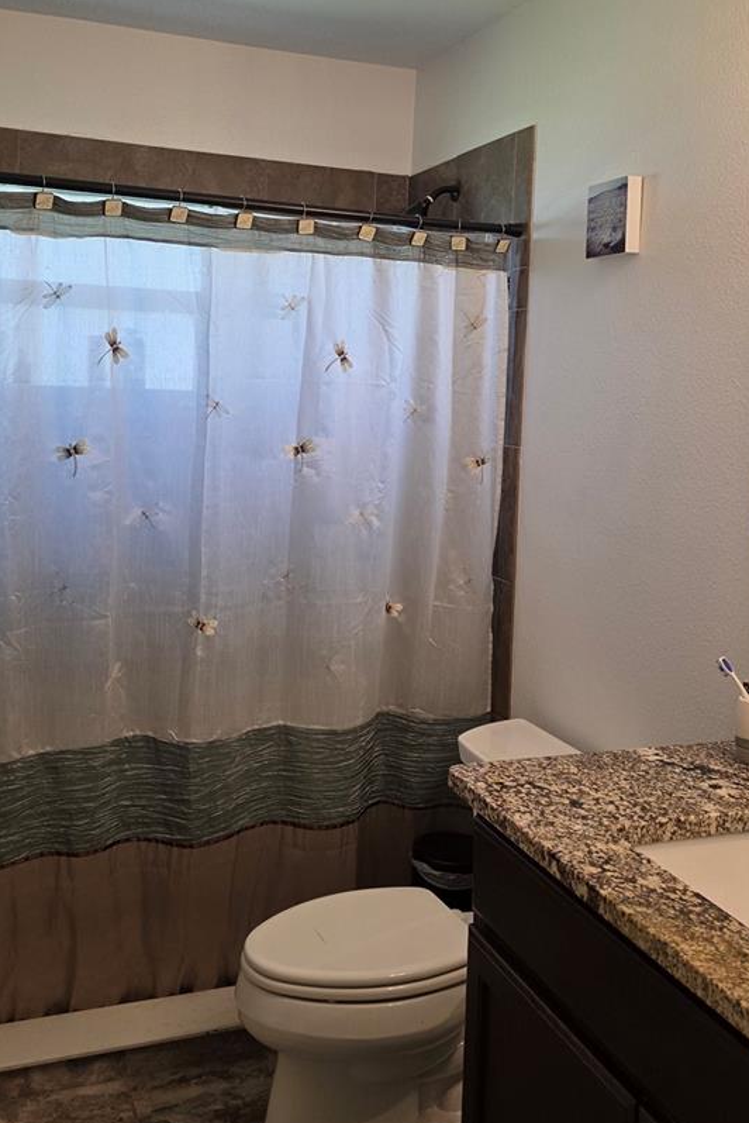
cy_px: 434
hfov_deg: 36.9
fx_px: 1122
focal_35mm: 36
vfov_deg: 52.6
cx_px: 383
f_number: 1.7
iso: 200
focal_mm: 6.3
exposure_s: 1/120
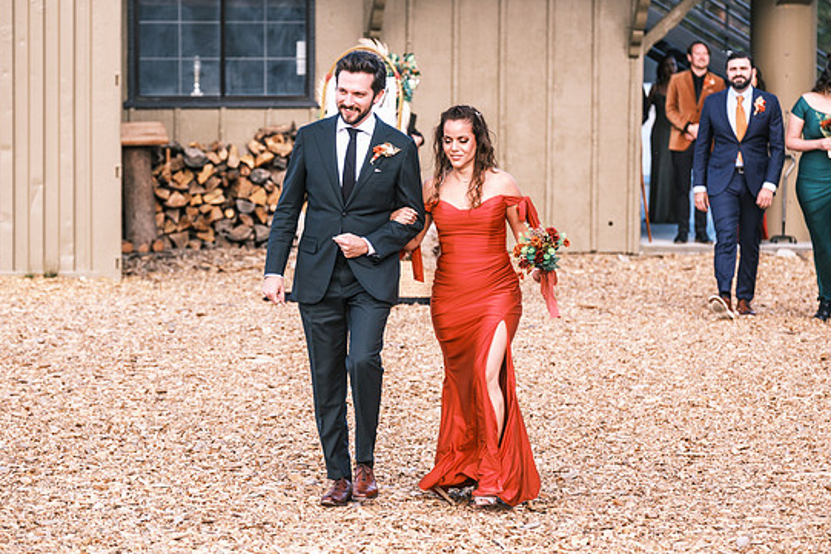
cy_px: 262
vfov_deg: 10.2
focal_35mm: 135
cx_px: 402
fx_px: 3117
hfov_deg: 15.2
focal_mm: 83.8
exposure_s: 1/900
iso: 400
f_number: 2.8
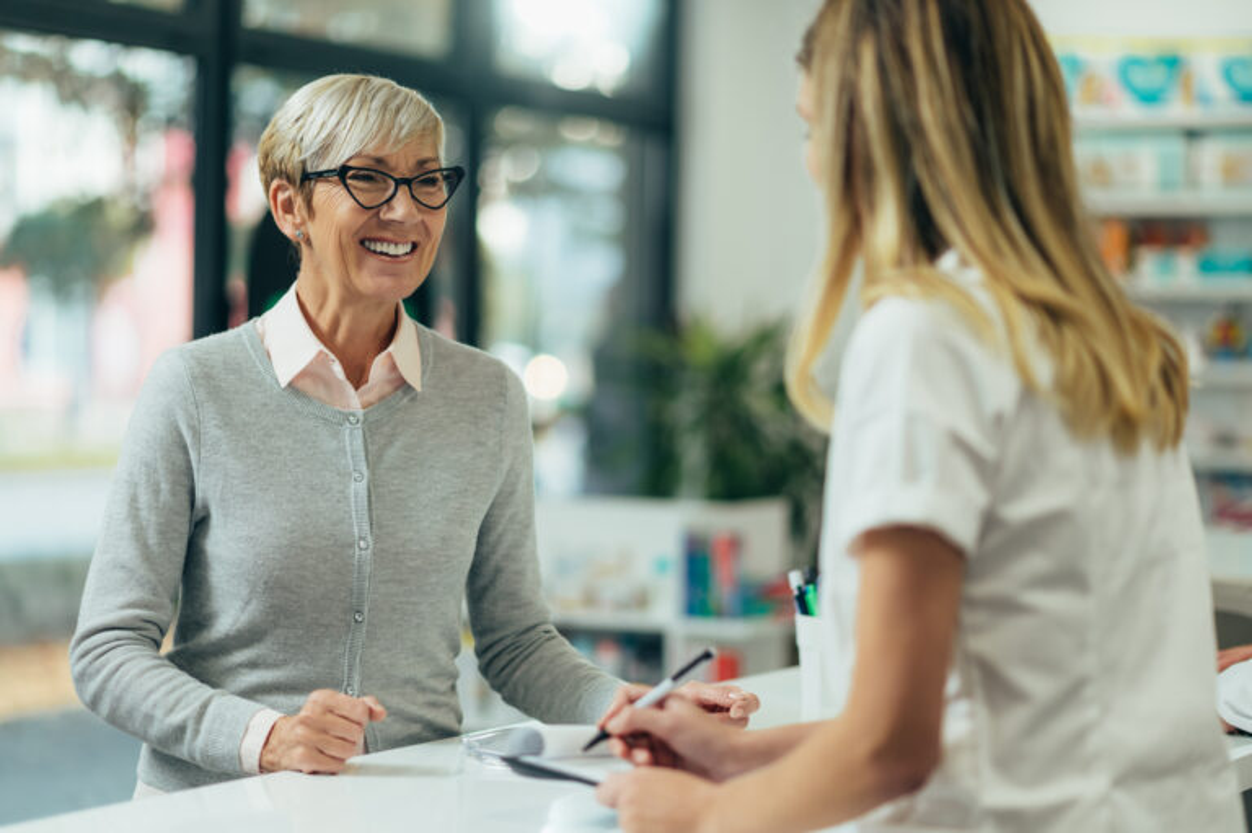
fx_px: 2954
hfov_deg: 23.9
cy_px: 416
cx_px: 626
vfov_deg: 16.1
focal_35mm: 85
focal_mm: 85
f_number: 1.8
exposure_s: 1/250
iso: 200
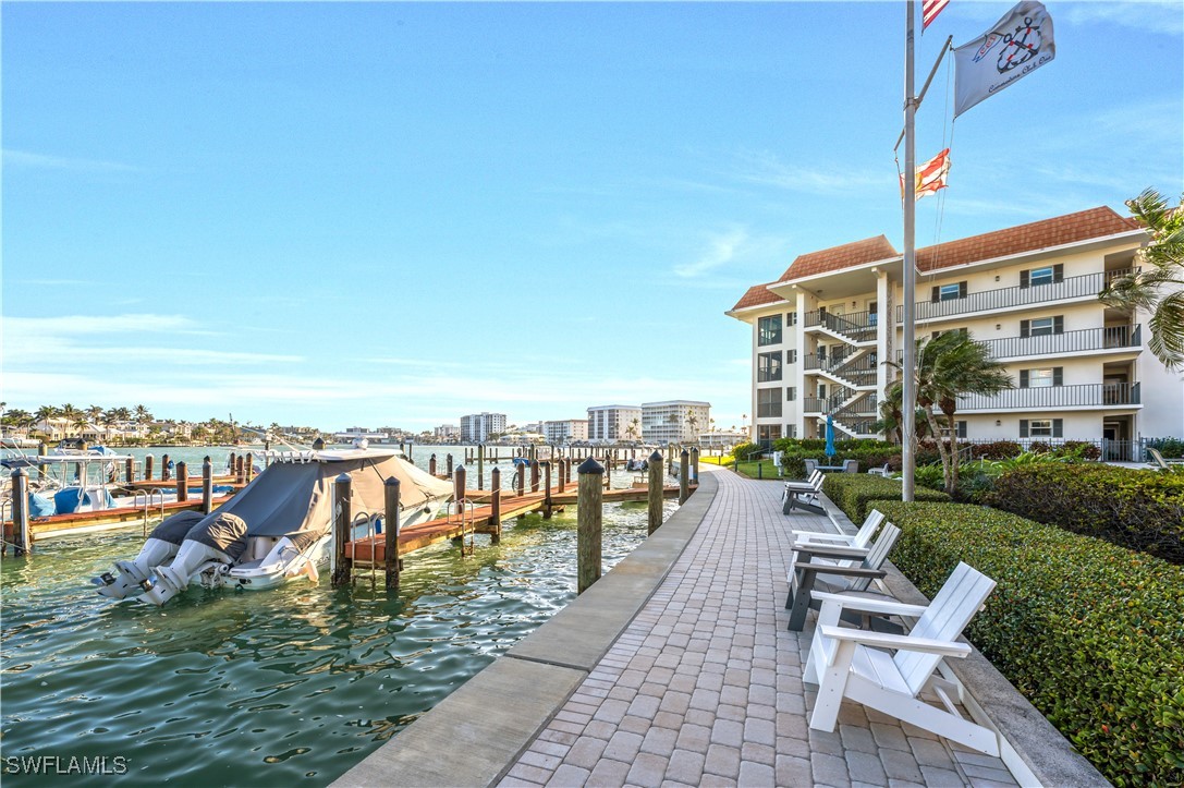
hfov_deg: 104.3
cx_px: 592
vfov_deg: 81.1
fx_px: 460
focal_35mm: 14
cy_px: 394
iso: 125
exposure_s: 1/125
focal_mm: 14
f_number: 11
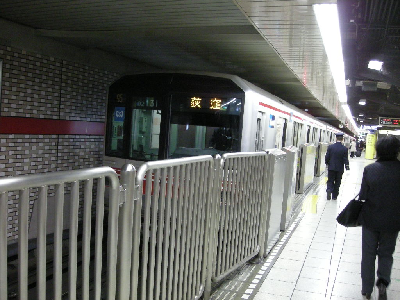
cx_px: 200
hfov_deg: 52.6
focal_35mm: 35
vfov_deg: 40.7
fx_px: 404
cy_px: 150
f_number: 2.8
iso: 400
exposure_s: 1/37.8
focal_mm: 5.7
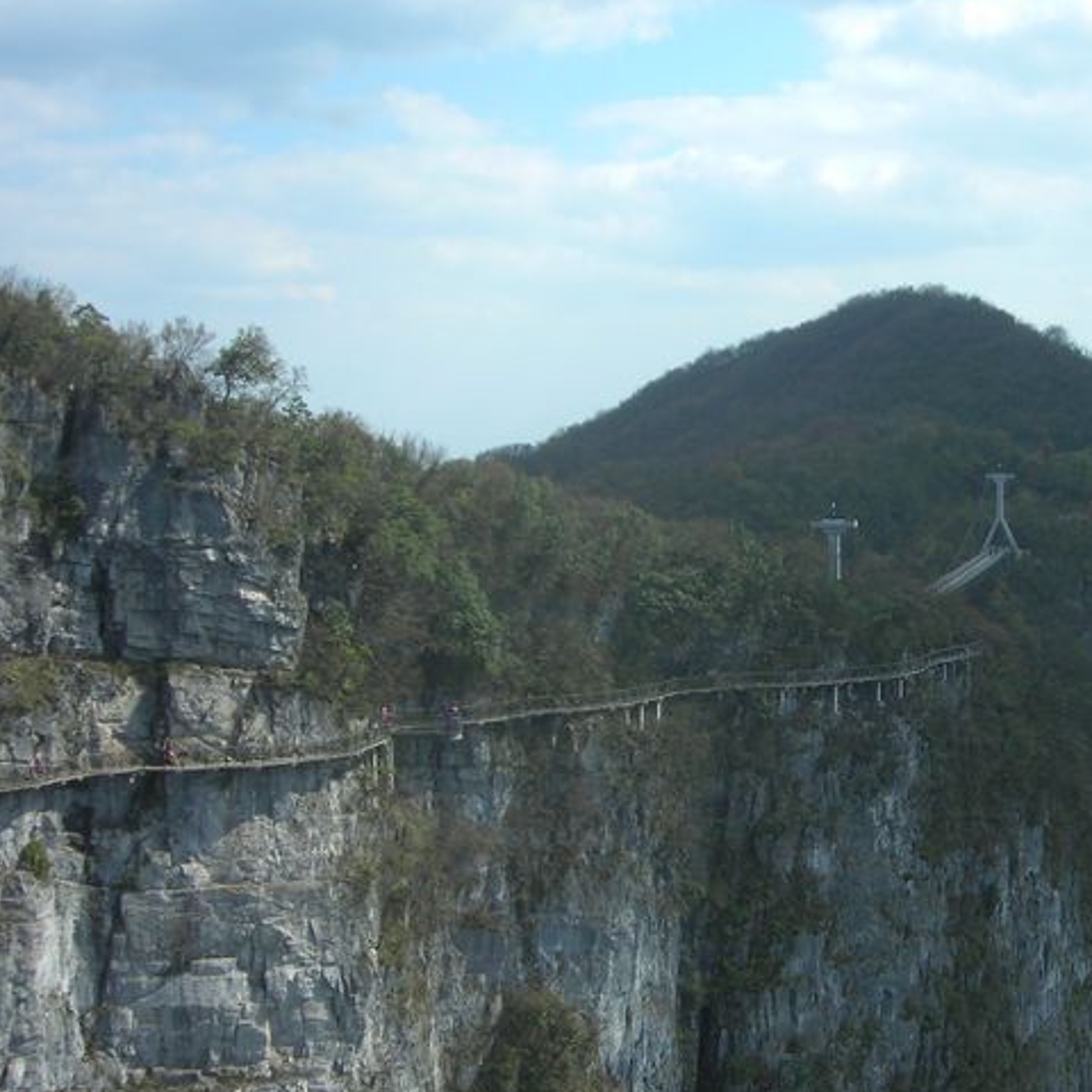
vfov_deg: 30.5
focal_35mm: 56
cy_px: 582
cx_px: 819
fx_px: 1999
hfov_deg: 30.1
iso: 50
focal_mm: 6.3
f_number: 3.2
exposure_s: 1/382
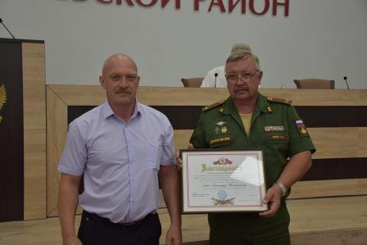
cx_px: 184
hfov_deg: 41.1
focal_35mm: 48
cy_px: 122
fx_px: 489
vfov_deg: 28.1
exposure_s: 1/250
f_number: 4.2
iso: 400
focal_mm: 32
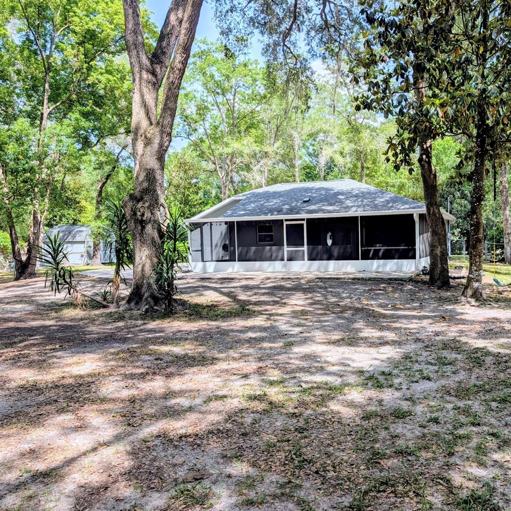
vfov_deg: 55.6
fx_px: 484
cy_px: 260
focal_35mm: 29
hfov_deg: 55.1
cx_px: 316
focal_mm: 6.9
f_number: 1.68
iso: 20
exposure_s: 1/3378
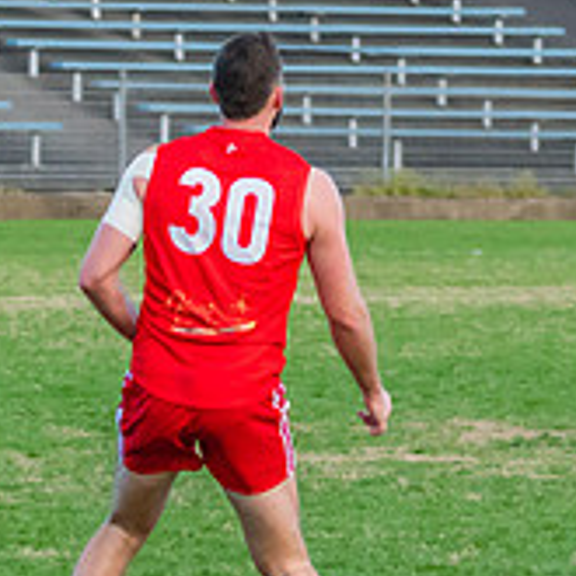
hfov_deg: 2.4
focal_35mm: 725
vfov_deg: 2.4
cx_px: 906
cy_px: 209
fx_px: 13649
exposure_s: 1/1600
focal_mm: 150
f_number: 5
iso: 2500
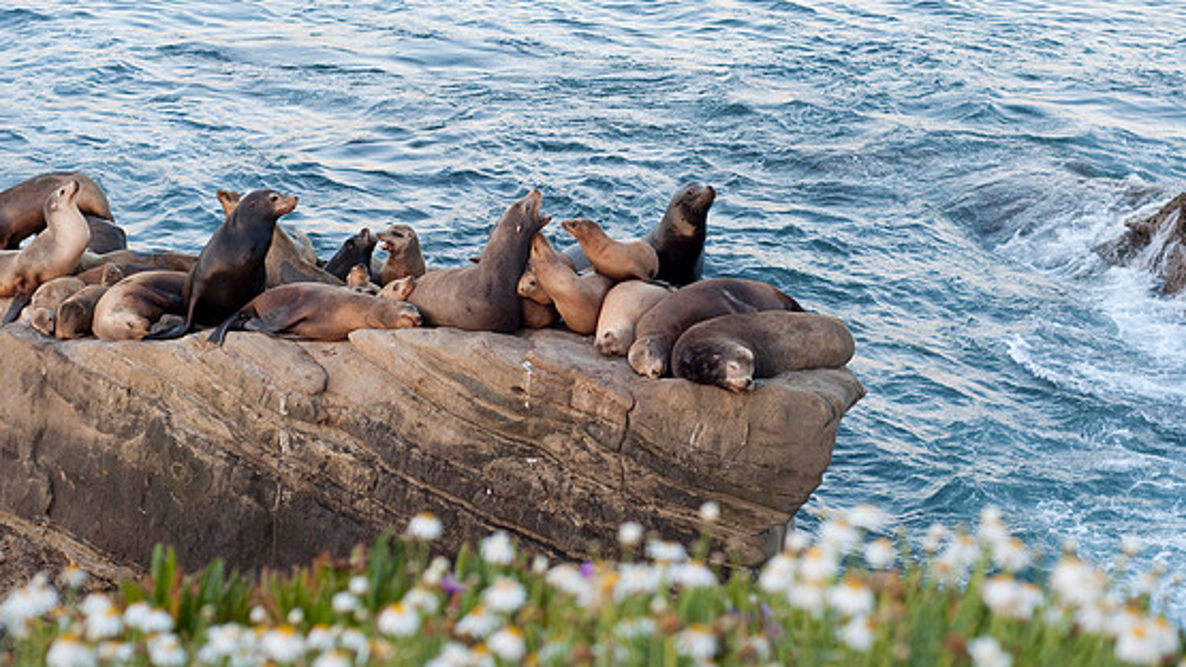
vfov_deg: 14.7
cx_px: 598
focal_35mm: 82
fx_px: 2578
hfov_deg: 25.9
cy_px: 266
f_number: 4.5
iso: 400
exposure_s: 1/80
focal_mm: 50
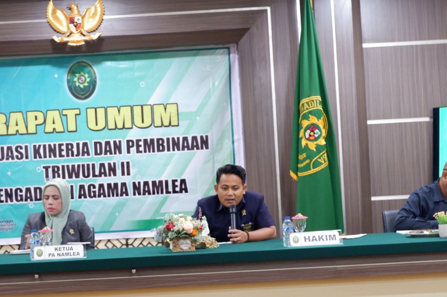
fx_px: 918
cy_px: 230
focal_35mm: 74
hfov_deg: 27.1
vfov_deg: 18.3
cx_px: 131
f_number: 4.7
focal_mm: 31.4
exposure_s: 1/45
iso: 2500
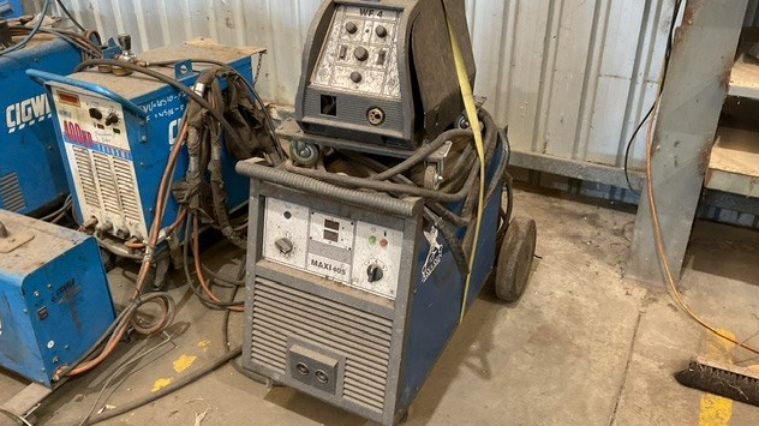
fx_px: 644
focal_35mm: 32
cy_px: 186
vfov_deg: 36.6
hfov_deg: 61.0
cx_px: 376
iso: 160
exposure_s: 1/60
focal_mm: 3
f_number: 1.8
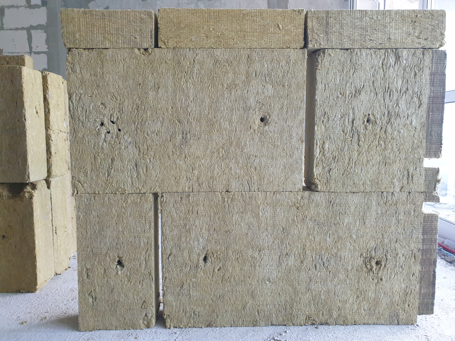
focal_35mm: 26
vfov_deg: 53.1
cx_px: 228
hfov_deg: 67.3
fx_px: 342
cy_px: 170
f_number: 2.4
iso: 320
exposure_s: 1/50
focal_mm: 4.3
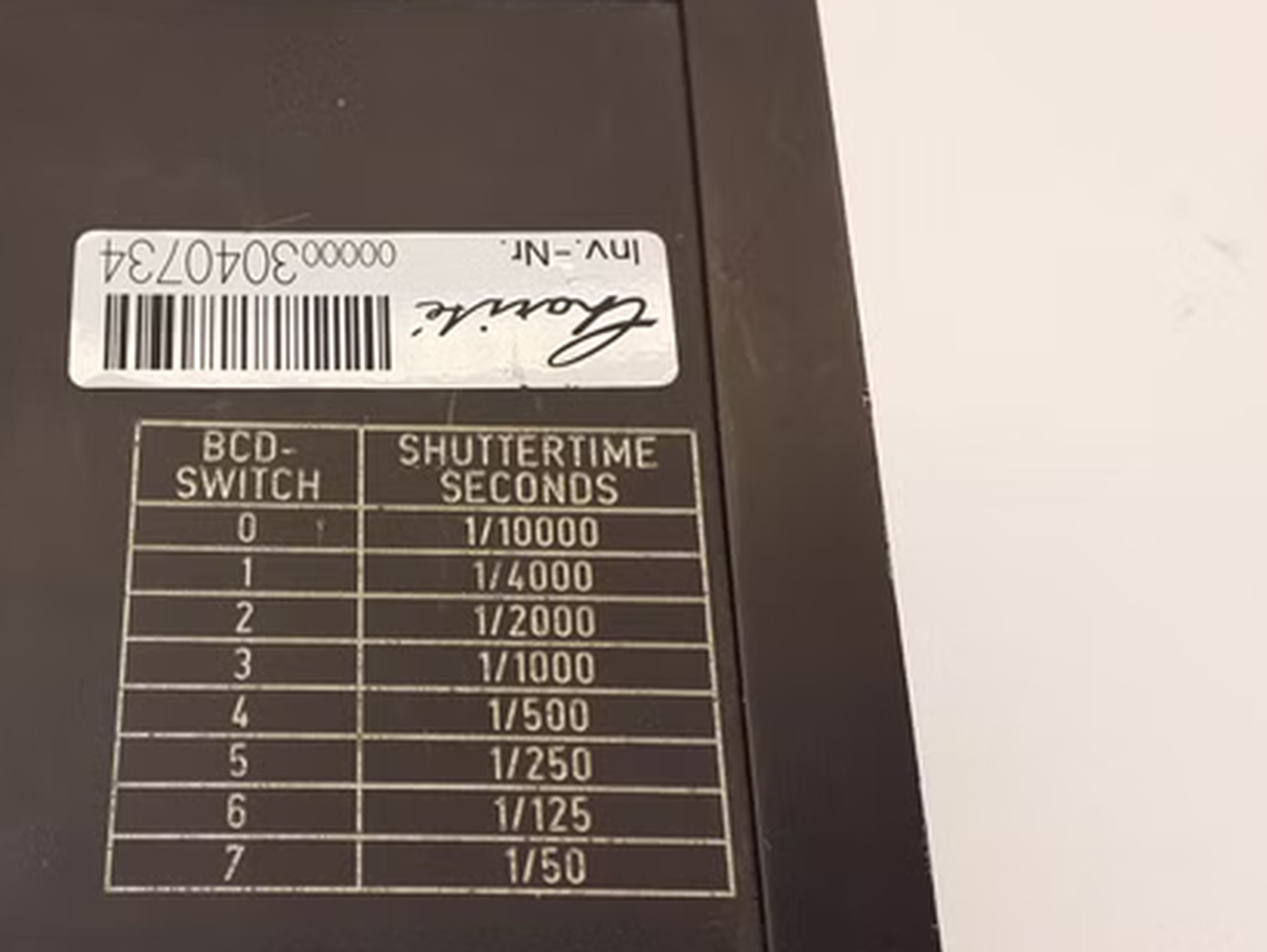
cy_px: 579
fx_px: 1539
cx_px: 364
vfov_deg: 34.3
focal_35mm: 42
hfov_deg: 43.7
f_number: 1.9
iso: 40
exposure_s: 1/118
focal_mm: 3.6
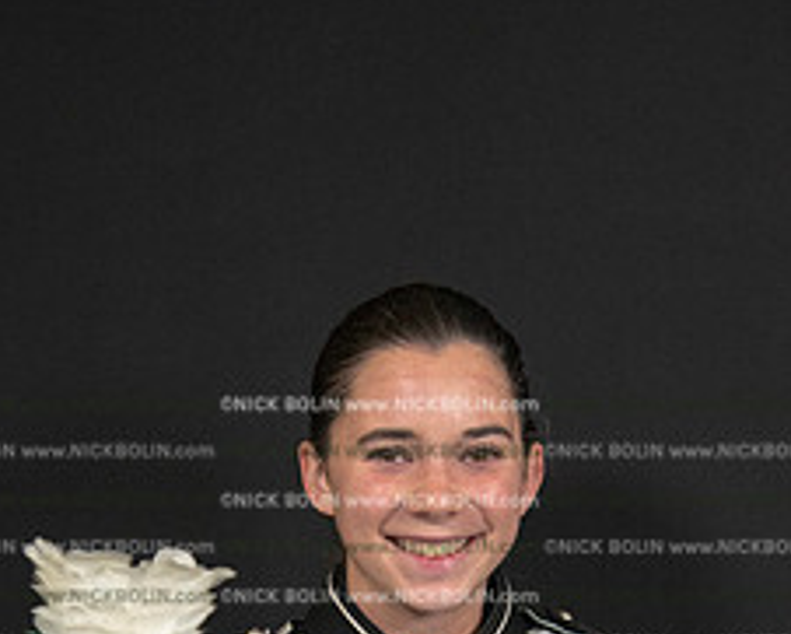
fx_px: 1967
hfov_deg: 22.7
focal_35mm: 84
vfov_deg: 17.5
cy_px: 739
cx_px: 378
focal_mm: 45
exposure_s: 1/640
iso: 2000
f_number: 5.6
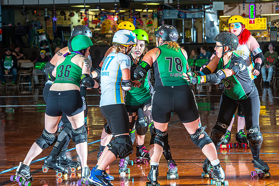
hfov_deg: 14.6
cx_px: 149
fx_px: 1090
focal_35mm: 141
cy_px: 85
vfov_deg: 9.8
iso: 640
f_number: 8
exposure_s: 1/160
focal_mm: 130
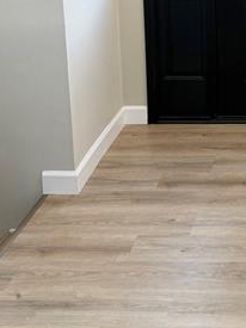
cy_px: -20
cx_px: 302
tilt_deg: -11.7
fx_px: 635
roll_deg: -0.6
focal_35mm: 67
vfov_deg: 26.9
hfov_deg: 20.4
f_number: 1.78
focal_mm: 6.76
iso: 125
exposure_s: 1/120
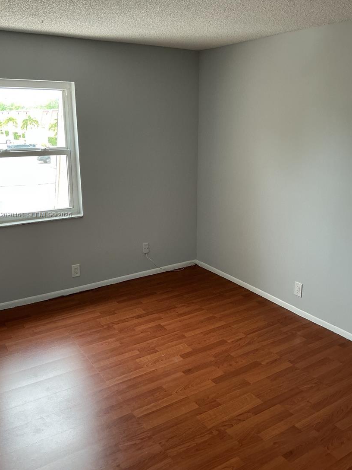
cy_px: 215
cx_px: 185
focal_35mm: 32
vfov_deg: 56.7
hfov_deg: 44.1
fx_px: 434
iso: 40
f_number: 1.8
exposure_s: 1/60
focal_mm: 3
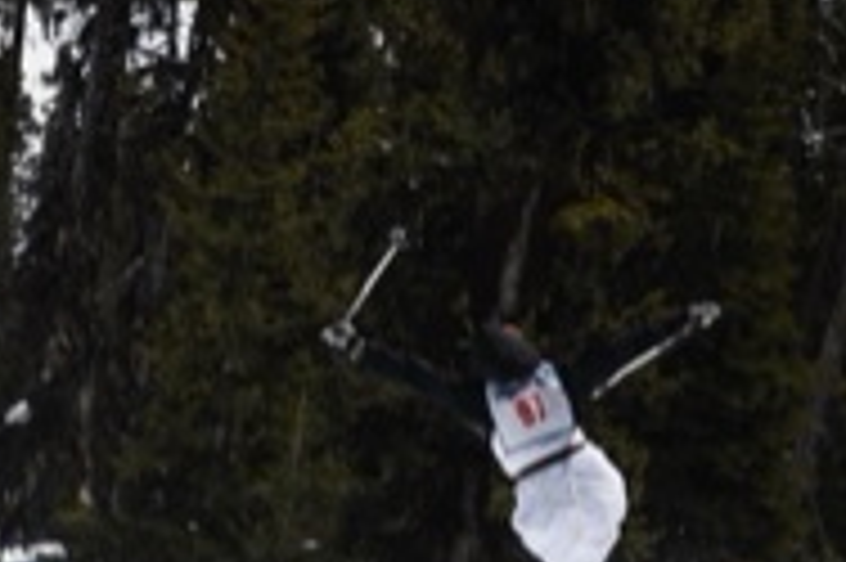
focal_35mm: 268
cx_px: 144
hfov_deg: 7.7
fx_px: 6292
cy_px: 393
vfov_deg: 5.1
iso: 400
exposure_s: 1/3200
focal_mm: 70
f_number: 8
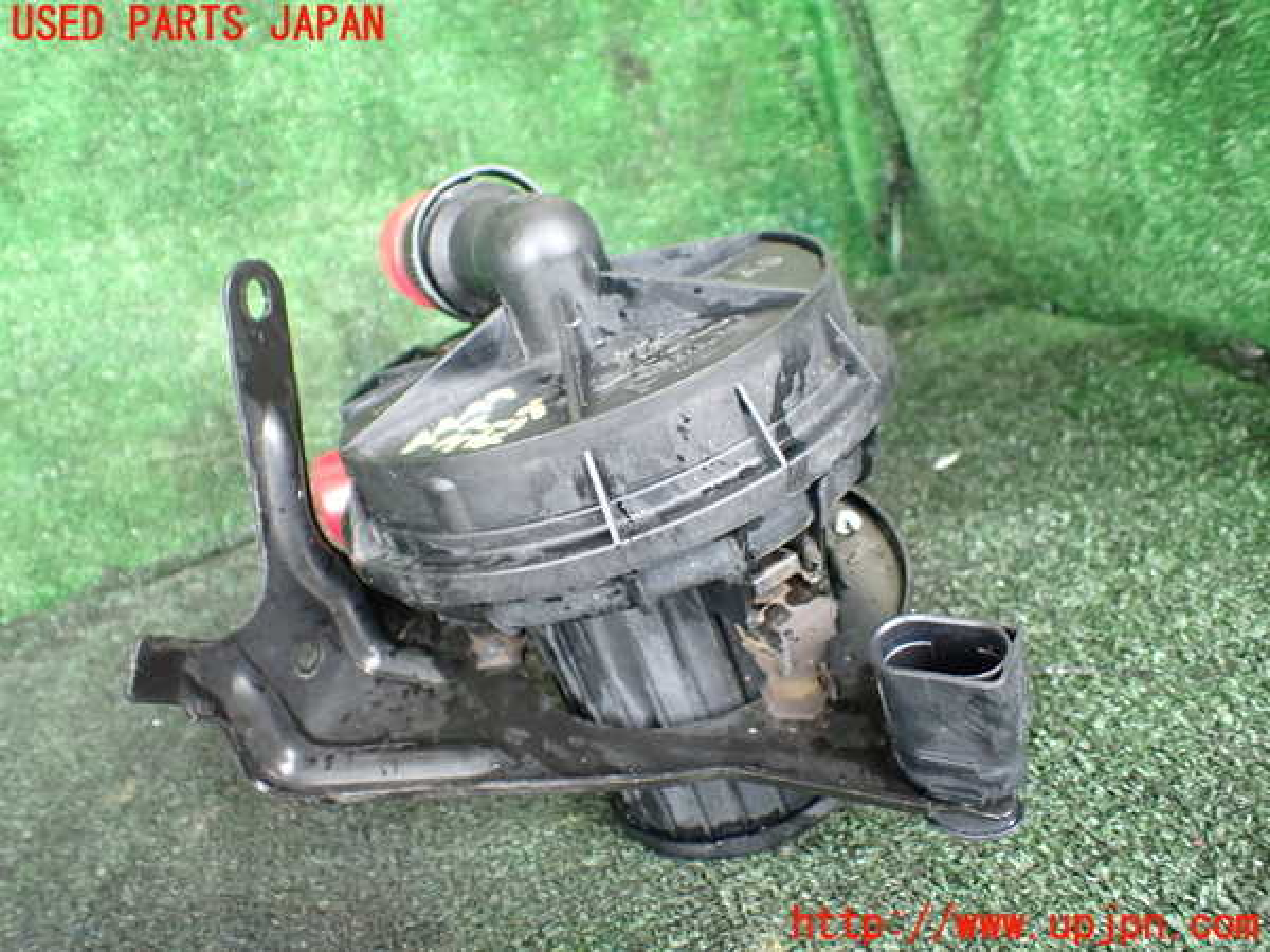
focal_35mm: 30
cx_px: 635
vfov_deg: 46.8
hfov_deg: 60.0
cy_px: 476
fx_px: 1101
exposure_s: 1/50
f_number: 2.3
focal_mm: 5.4
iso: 800
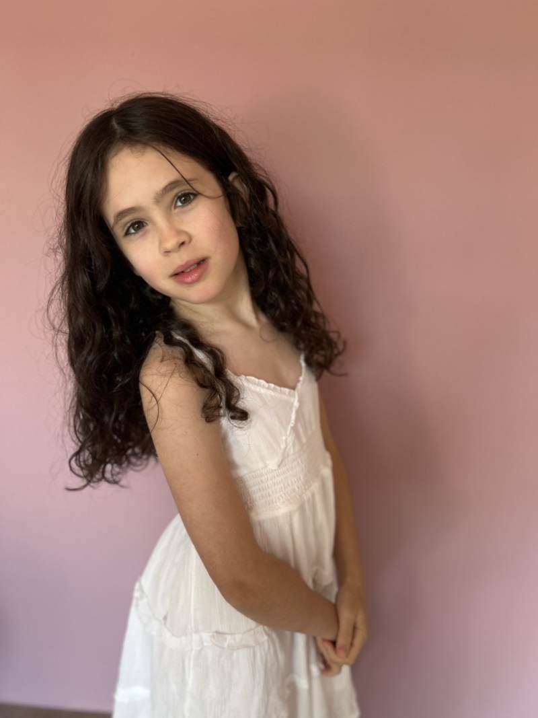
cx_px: 269
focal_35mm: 26
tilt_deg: -20.9
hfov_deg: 53.1
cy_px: 359
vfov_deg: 67.3
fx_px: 539
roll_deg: -2.0
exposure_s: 1/68
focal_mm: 5.7
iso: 125
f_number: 1.5
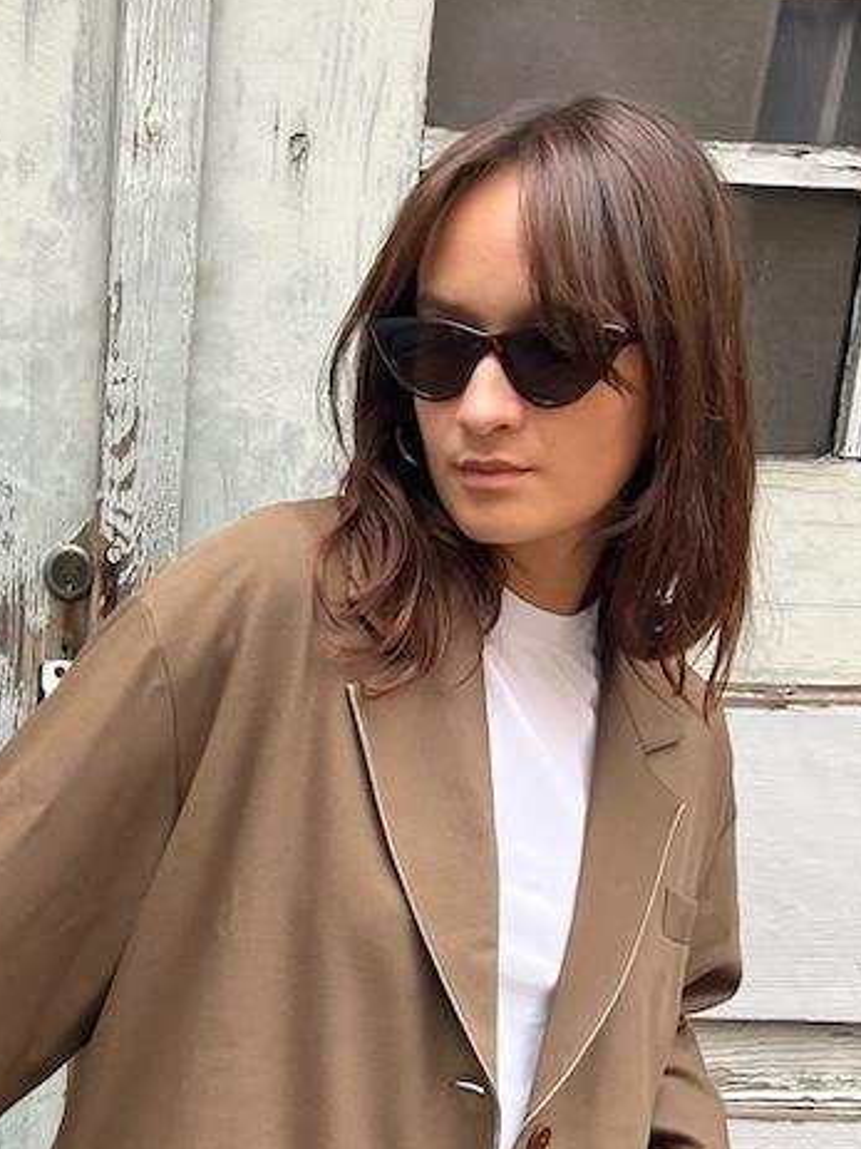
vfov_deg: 33.7
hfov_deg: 25.8
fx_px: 1825
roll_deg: -2.6
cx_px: 117
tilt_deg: -16.2
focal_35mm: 55
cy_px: 959
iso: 125
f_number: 1.6
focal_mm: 5.1
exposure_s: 1/121
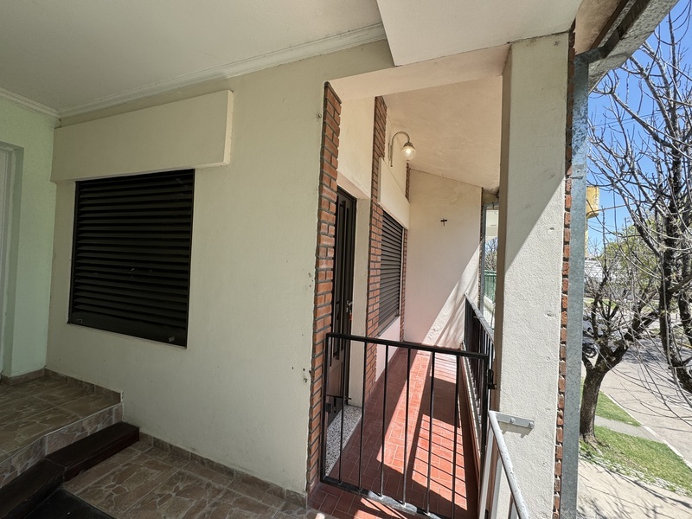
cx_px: 346
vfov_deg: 85.7
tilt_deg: +0.4
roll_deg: -2.8
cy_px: 260
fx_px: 280
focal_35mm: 14
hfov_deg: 102.1
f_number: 2.2
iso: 40
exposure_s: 1/440
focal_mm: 2.22
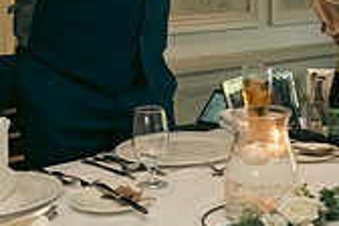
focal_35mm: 83
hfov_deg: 23.9
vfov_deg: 16.5
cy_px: 120
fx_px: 782
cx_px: 295
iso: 800
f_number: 3.5
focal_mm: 24
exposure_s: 1/160
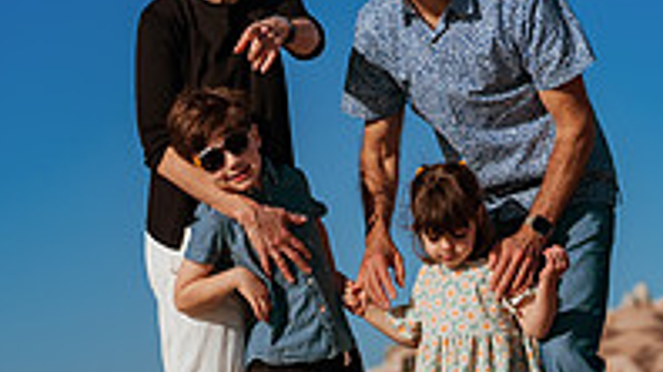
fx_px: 3127
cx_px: 345
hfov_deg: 12.1
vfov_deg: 6.8
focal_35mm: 178
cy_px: 142
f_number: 3.2
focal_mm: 58
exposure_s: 1/8000
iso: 50
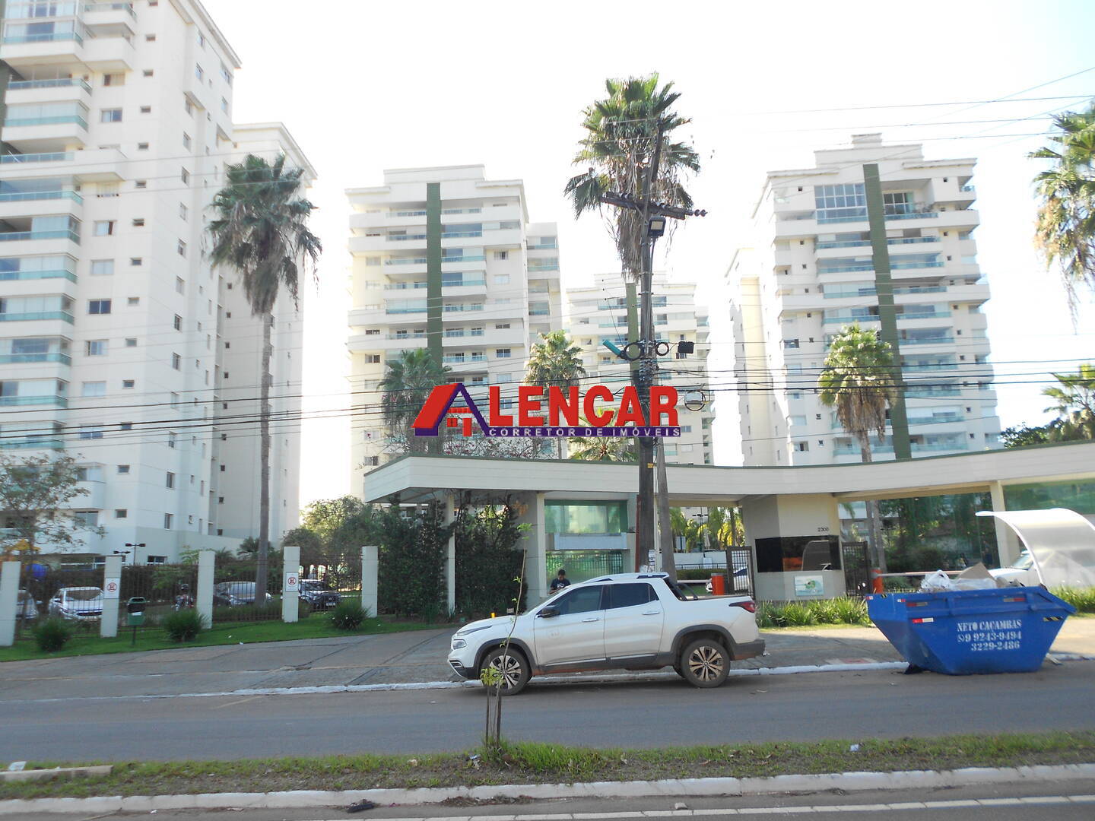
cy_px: 410
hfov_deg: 67.3
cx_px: 548
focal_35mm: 26
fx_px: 822
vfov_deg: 53.1
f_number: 3.2
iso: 80
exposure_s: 1/200
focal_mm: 4.6
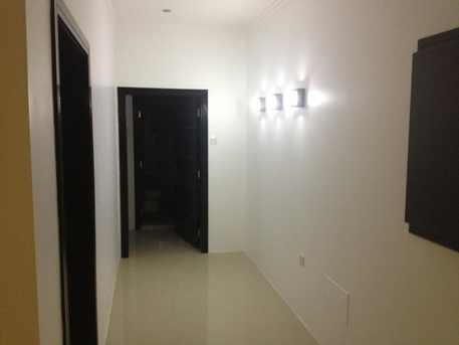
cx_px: 230
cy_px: 172
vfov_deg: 40.7
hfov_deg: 52.6
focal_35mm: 35
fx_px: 464
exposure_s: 1/20
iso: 250
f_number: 2.4
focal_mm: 4.28
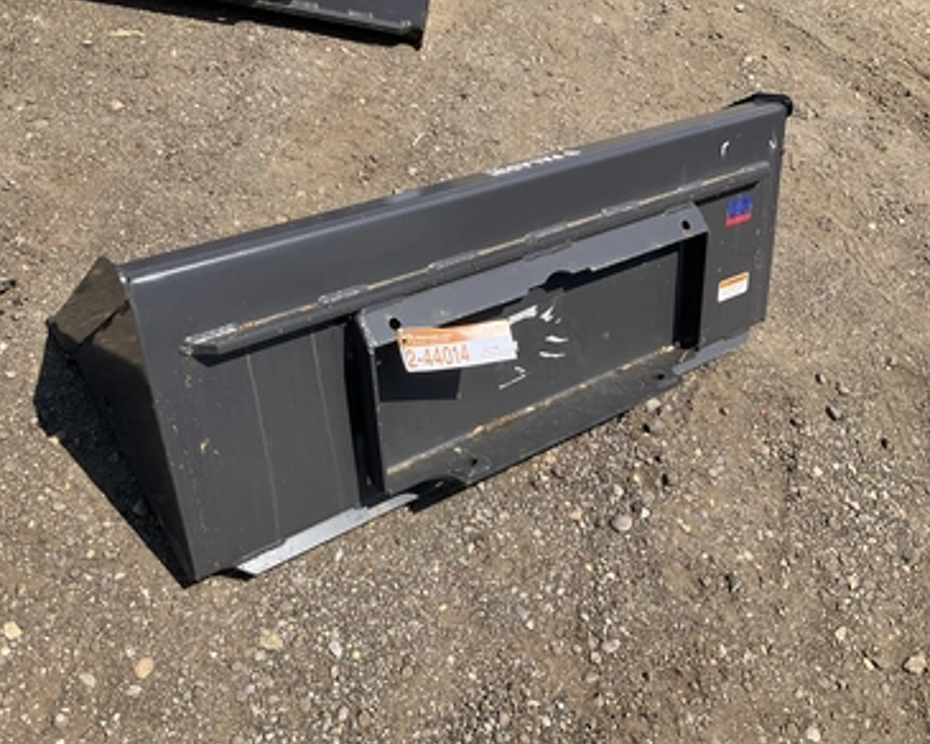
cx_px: 426
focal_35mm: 31
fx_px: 853
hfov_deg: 57.1
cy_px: 380
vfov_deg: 47.1
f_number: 1.8
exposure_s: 1/1490
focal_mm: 3
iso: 25
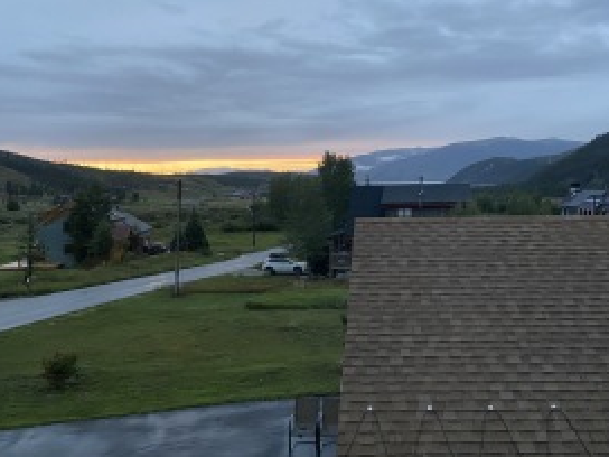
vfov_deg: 40.5
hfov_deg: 51.9
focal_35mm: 35
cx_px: 390
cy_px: 184
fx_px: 616
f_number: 1.8
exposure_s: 1/60
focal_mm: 4.25
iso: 500
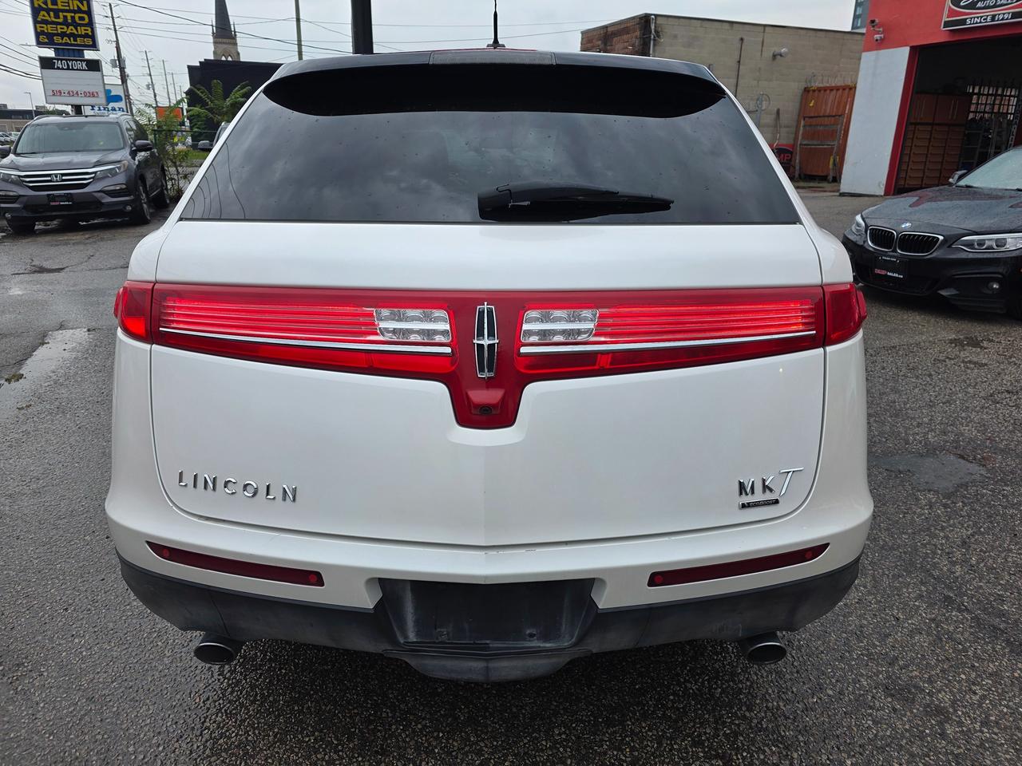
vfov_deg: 58.9
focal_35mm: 23
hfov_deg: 73.9
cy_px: 383
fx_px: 679
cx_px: 511
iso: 25
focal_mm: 6.3
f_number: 1.7
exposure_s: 1/359
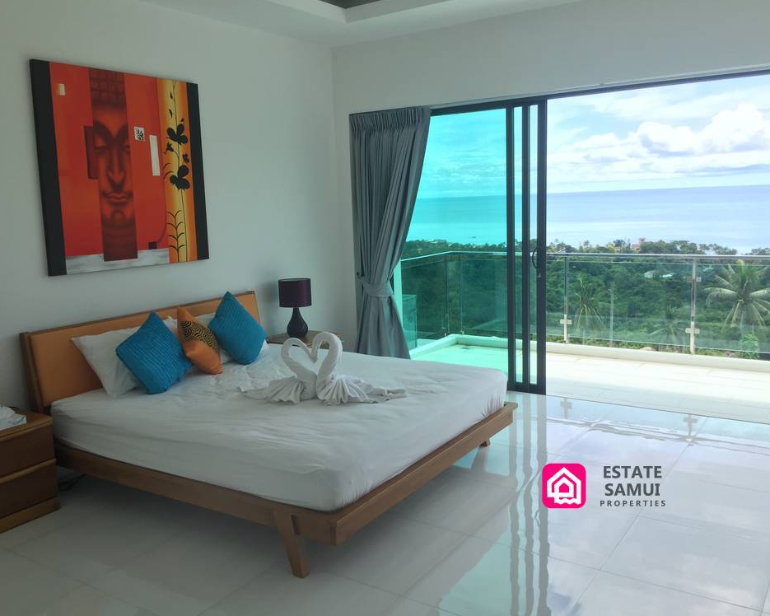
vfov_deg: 47.1
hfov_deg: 57.1
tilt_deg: -8.2
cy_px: 301
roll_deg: +0.2
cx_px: 363
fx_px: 706
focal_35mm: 31
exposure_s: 1/542
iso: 32
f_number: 2.2
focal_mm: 4.15
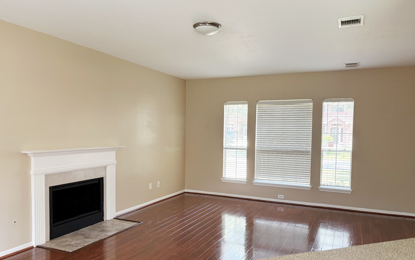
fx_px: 317
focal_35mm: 28
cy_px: 144
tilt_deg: -4.1
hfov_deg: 66.5
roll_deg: -1.3
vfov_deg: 44.5
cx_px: 207
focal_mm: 5.96
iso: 125
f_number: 1.6
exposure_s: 1/106
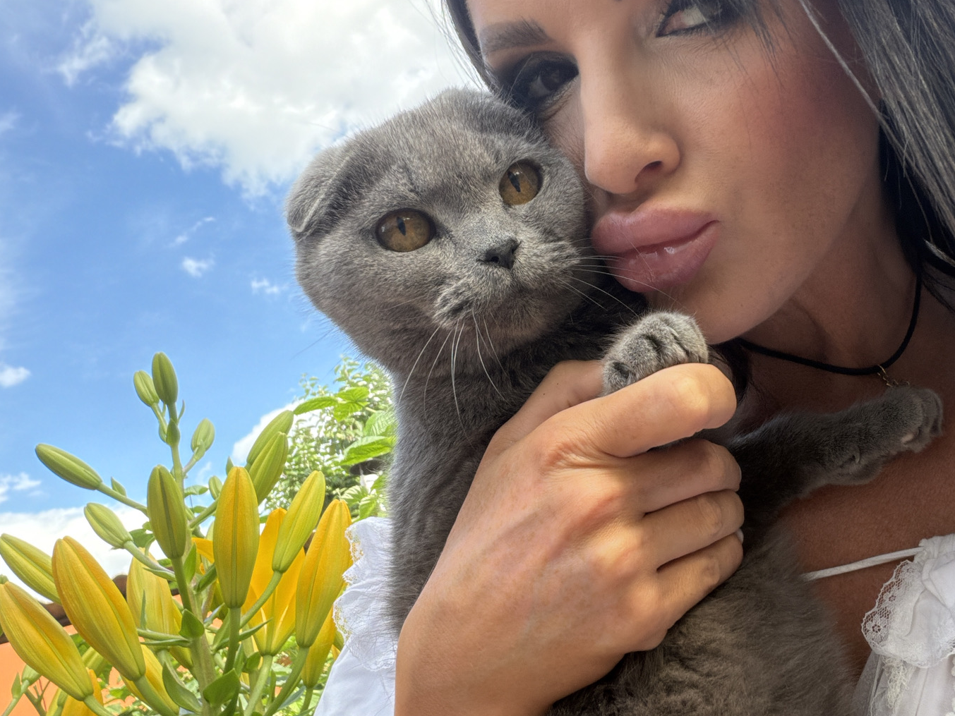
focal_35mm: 34
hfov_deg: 52.7
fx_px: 938
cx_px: 652
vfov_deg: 41.8
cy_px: 335
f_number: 1.9
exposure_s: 1/236
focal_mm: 2.71
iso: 80
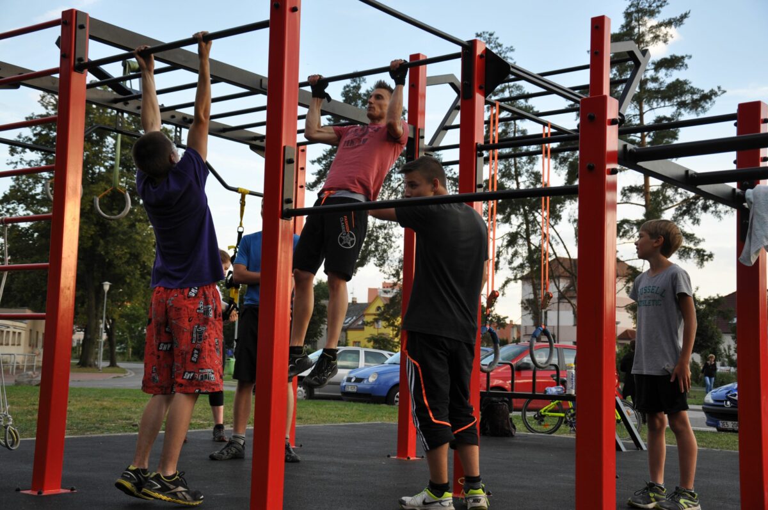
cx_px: 384
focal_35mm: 51
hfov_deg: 38.9
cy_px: 255
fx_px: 1087
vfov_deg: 26.4
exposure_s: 1/250
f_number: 4.2
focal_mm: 34
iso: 200
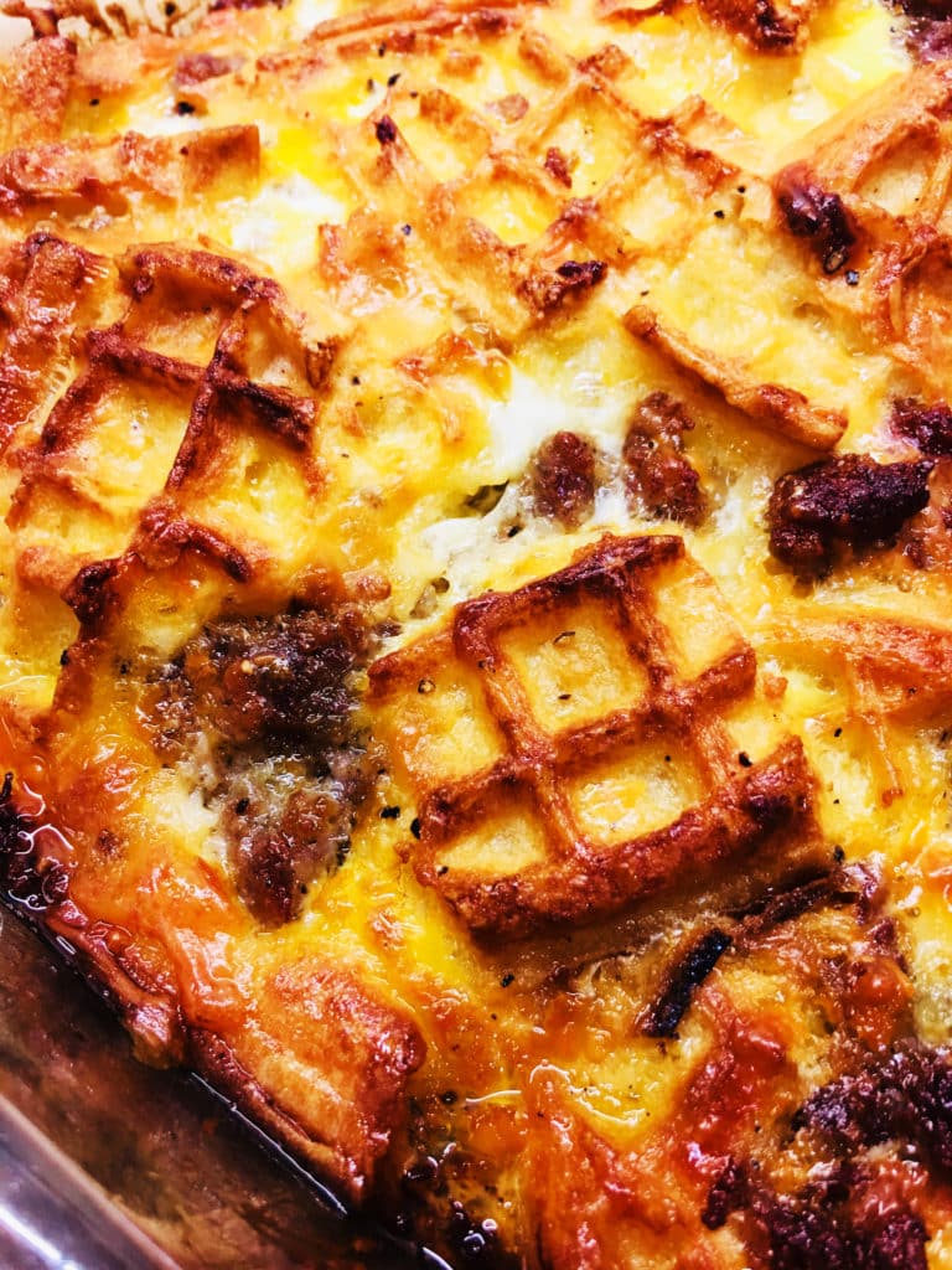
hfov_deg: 48.2
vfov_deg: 61.7
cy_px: 635
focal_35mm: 29
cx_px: 476
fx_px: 1063
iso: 40
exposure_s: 1/15
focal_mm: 4.15
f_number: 2.2
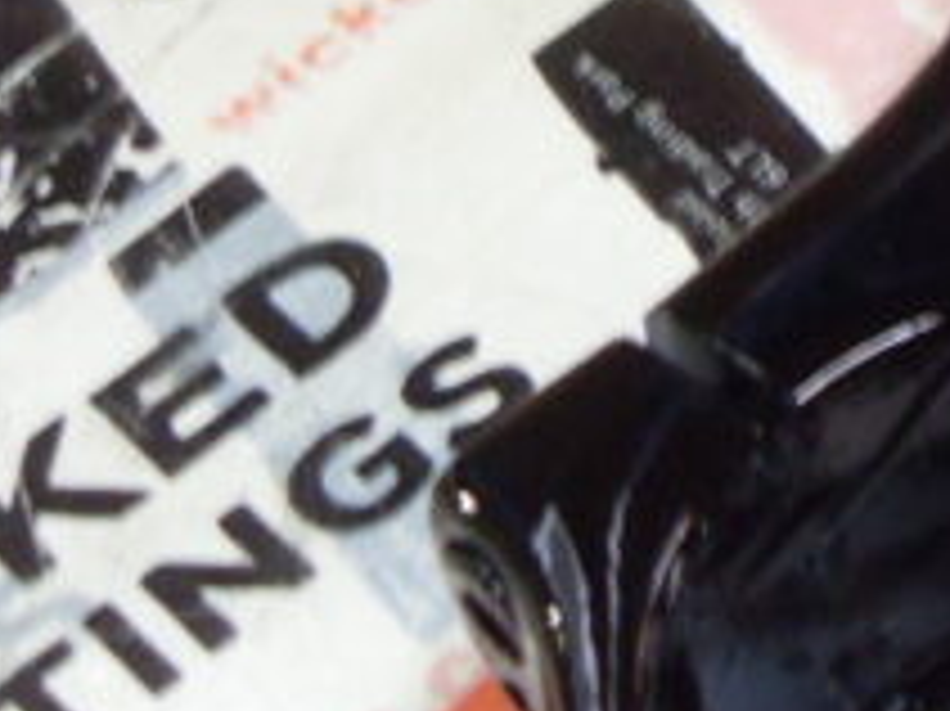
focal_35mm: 133
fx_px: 3648
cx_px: 1765
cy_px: -153
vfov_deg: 10.9
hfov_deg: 13.2
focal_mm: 6.3
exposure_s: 1/30
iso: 200
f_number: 2.8
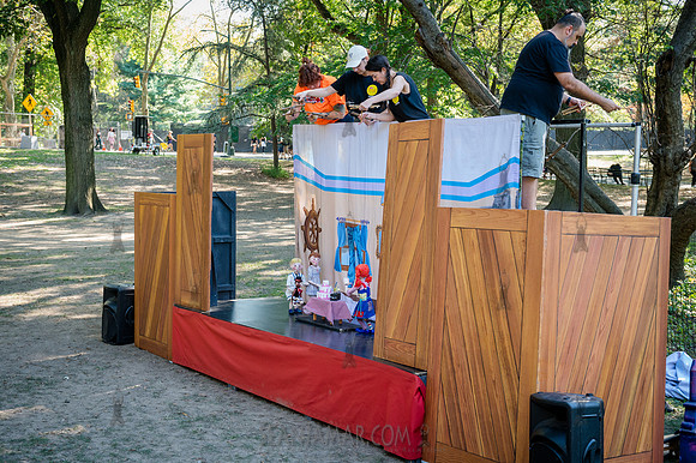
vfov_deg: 30.5
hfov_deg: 44.5
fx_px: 850
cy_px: 232
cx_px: 348
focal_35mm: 44
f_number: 4.5
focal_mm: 44
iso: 1000
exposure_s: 1/250
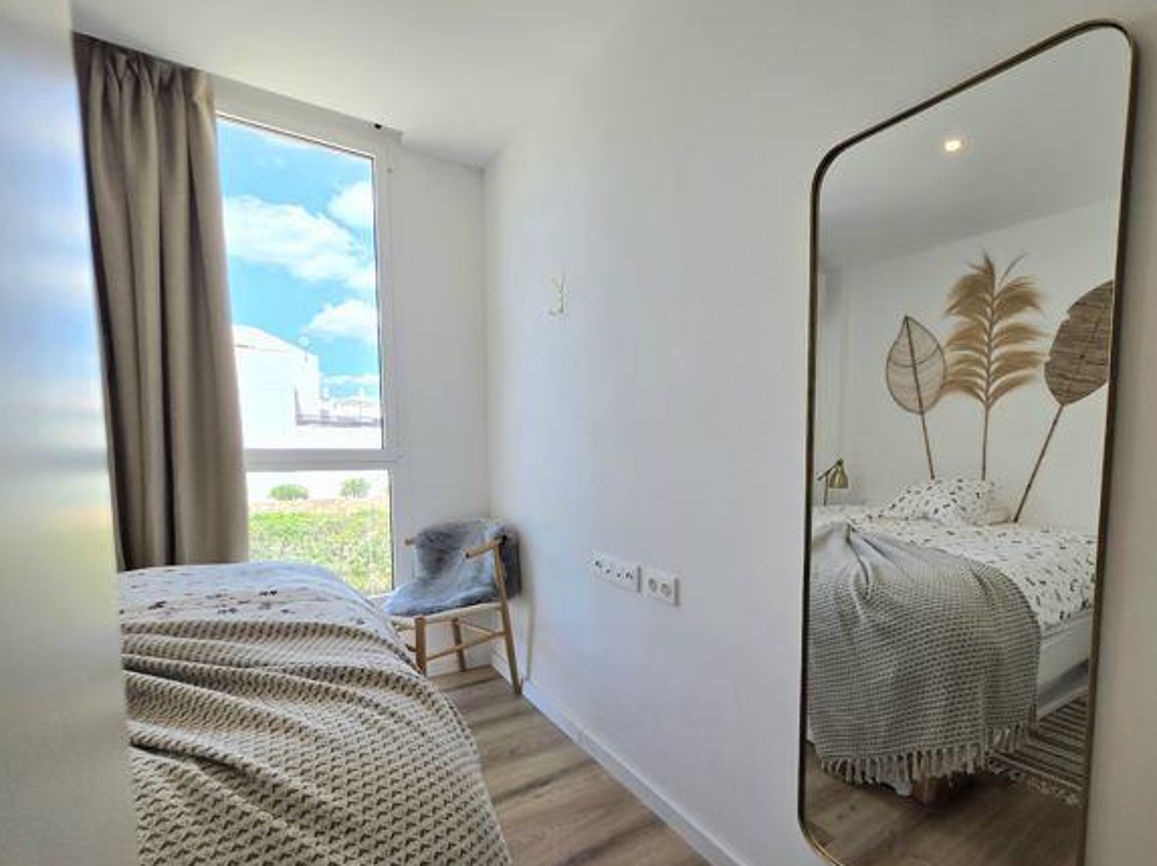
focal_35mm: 16
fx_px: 534
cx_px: 702
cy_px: 501
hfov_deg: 93.1
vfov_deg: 77.5
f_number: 1.9
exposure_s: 1/345
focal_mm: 2.2
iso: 40
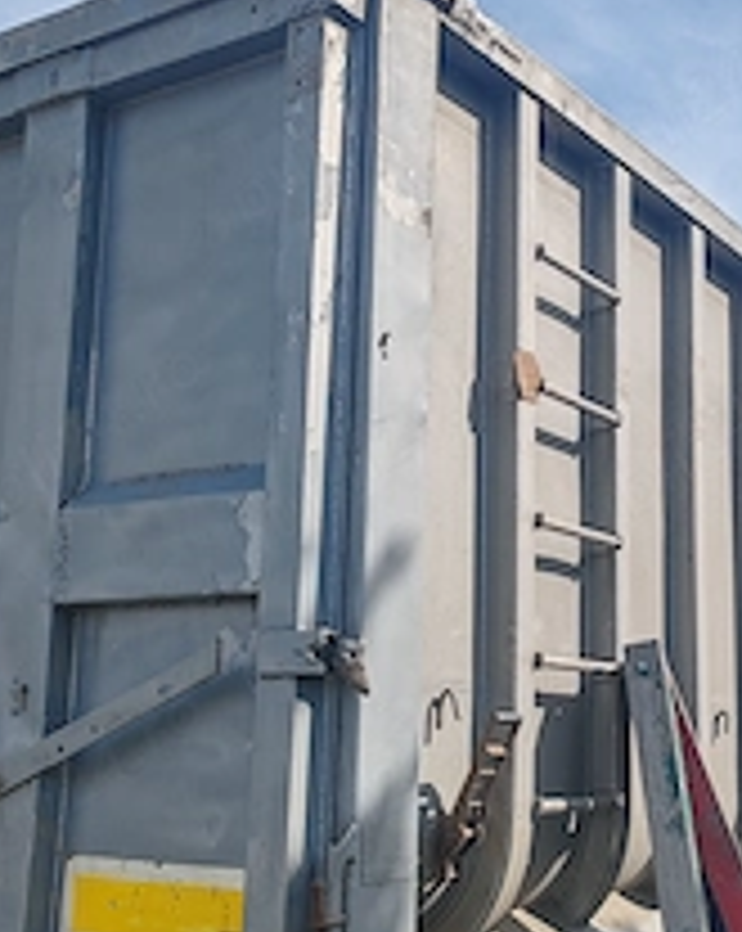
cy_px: 531
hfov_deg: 29.3
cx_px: 531
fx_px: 1403
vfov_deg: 36.6
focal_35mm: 51
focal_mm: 6.12
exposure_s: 1/810
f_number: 1.9
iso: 50
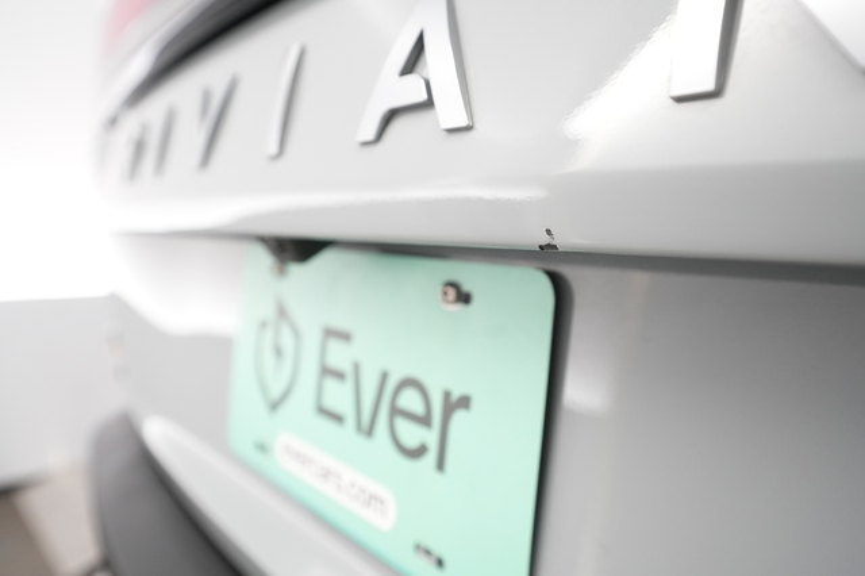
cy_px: 288
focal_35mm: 28
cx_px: 432
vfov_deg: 46.4
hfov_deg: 65.5
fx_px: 672
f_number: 4.5
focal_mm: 28
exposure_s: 1/100
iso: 3200
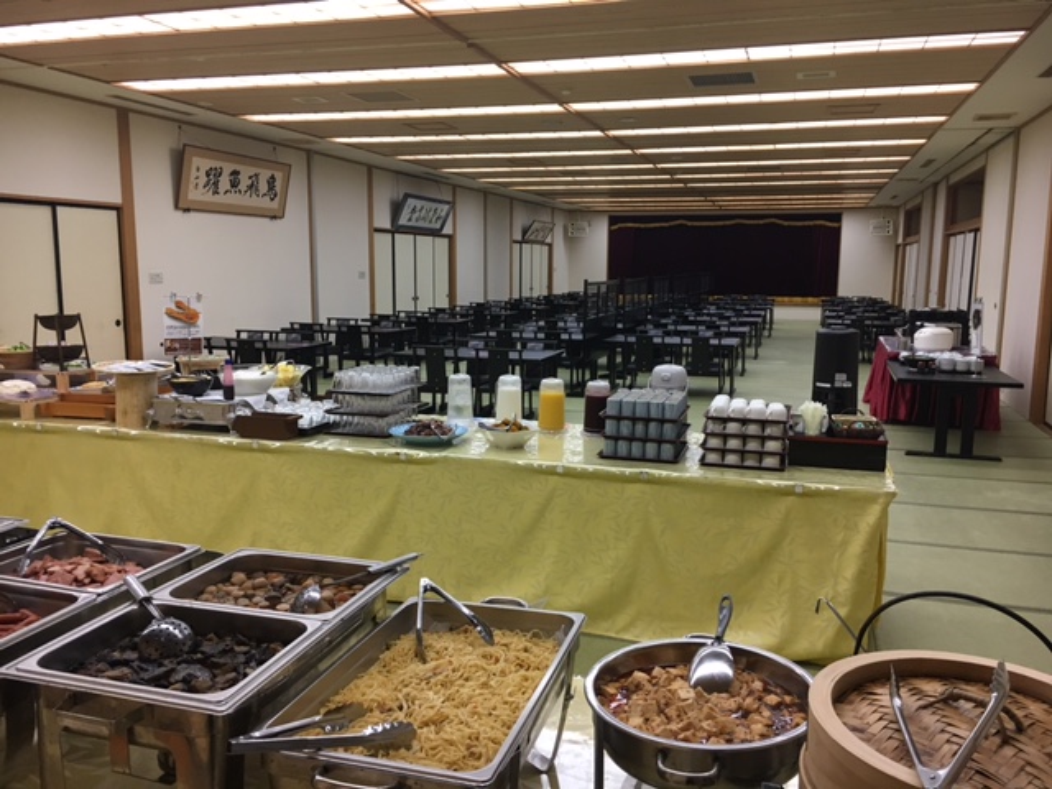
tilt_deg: -8.7
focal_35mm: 29
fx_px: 881
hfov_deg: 61.7
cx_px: 526
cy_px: 394
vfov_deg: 48.2
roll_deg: -1.1
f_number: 2.2
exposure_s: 1/33
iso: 125
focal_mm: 4.15
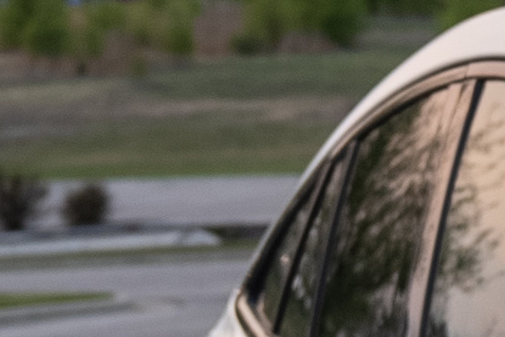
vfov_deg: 5.2
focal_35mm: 255
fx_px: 3578
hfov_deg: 7.3
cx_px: 1448
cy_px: 844
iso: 320
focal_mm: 32
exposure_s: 1/160
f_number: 4
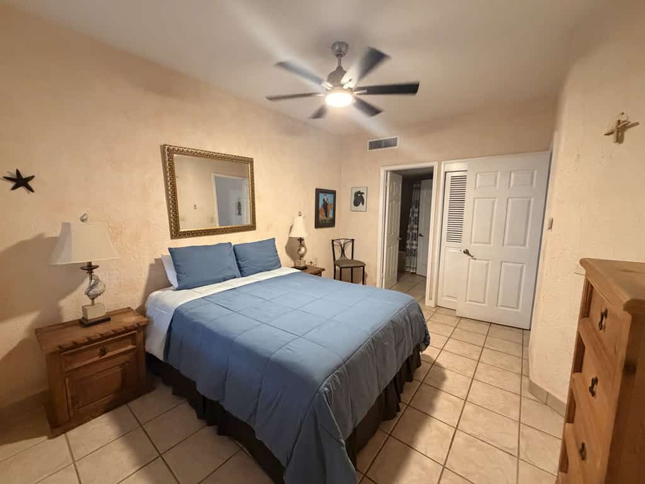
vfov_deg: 85.7
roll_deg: -0.4
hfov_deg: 102.1
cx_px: 322
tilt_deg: -7.2
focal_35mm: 14
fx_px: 261
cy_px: 242
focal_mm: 2.22
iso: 800
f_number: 2.2
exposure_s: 1/60
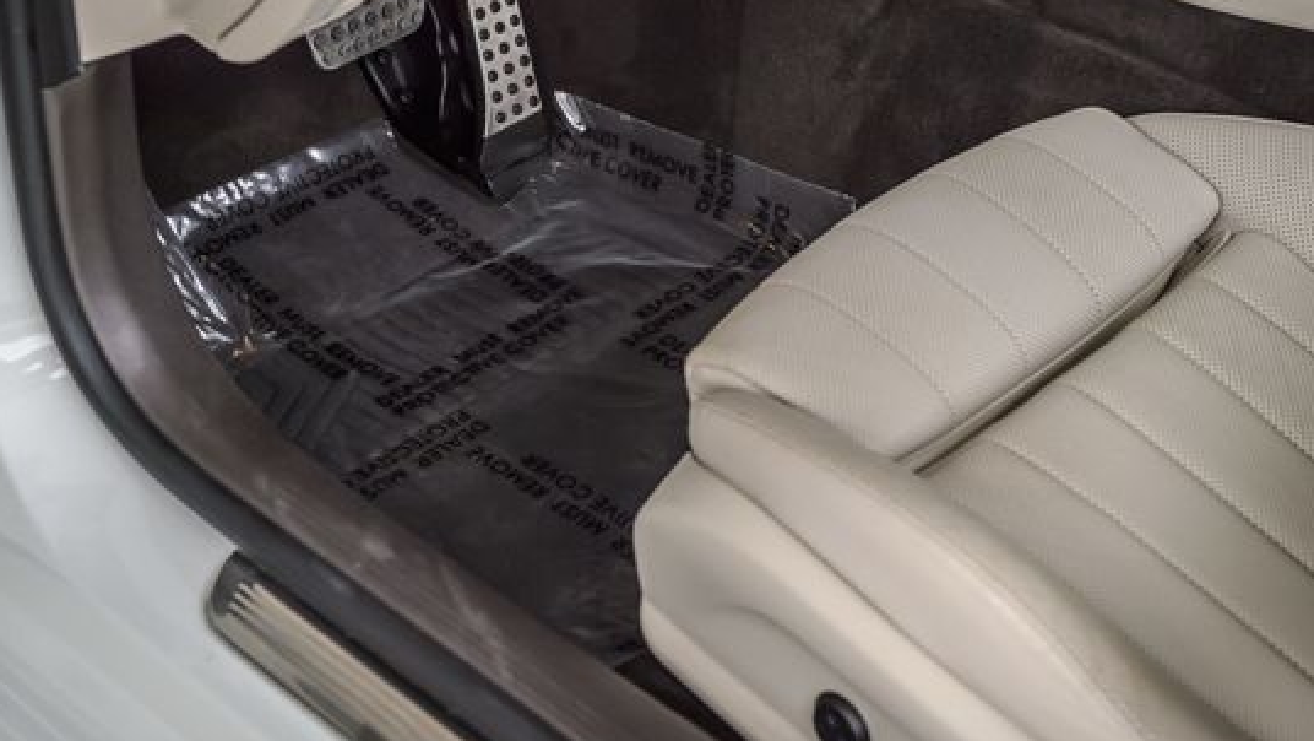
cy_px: 304
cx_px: 615
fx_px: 2266
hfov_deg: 32.3
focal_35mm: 65
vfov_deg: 18.5
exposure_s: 1/2000
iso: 400
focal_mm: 52
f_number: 4
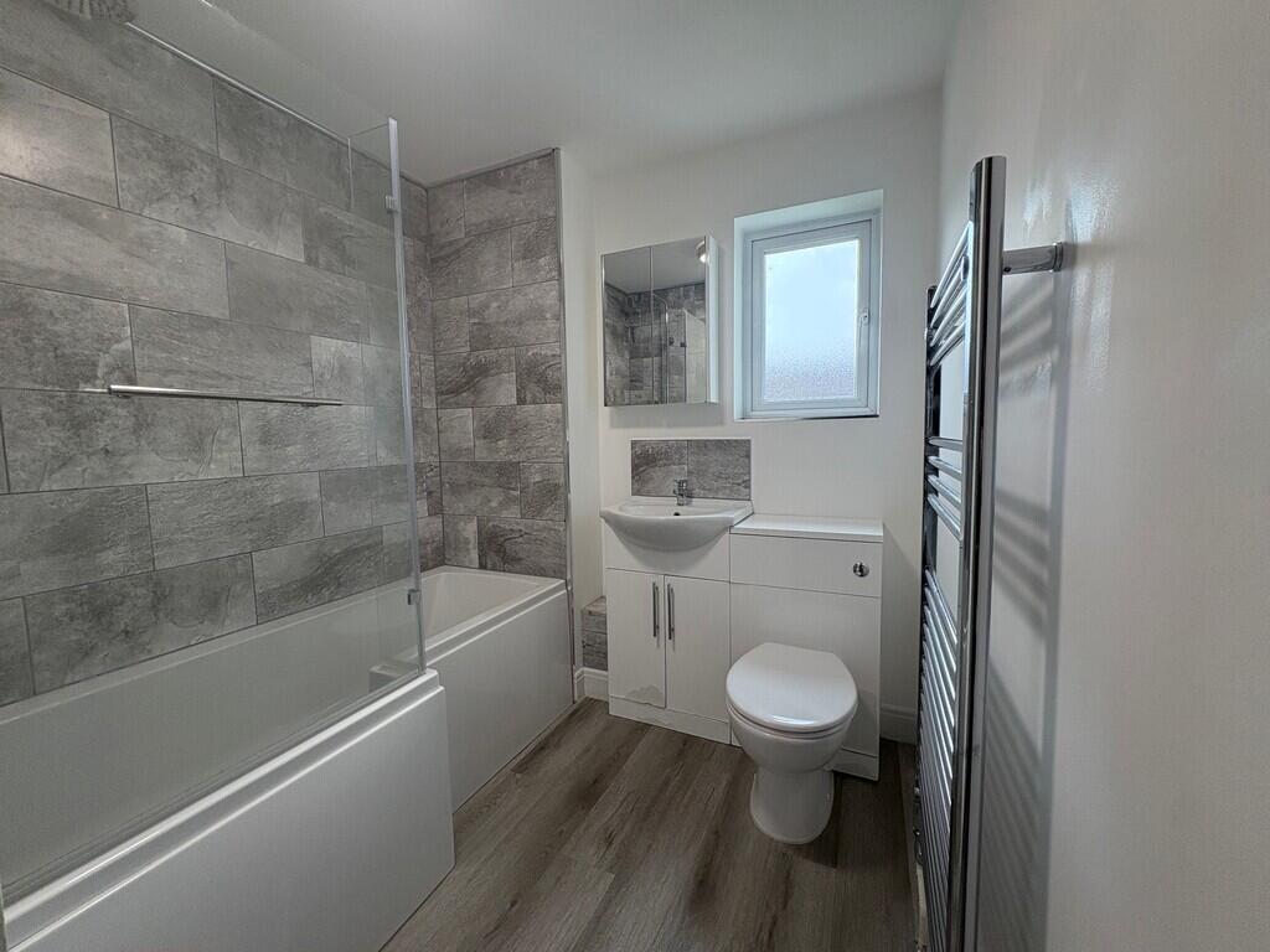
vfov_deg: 85.7
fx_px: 514
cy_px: 476
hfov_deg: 102.1
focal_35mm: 14
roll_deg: +1.3
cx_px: 635
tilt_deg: -4.1
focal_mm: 2.22
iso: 100
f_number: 2.2
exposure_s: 1/107
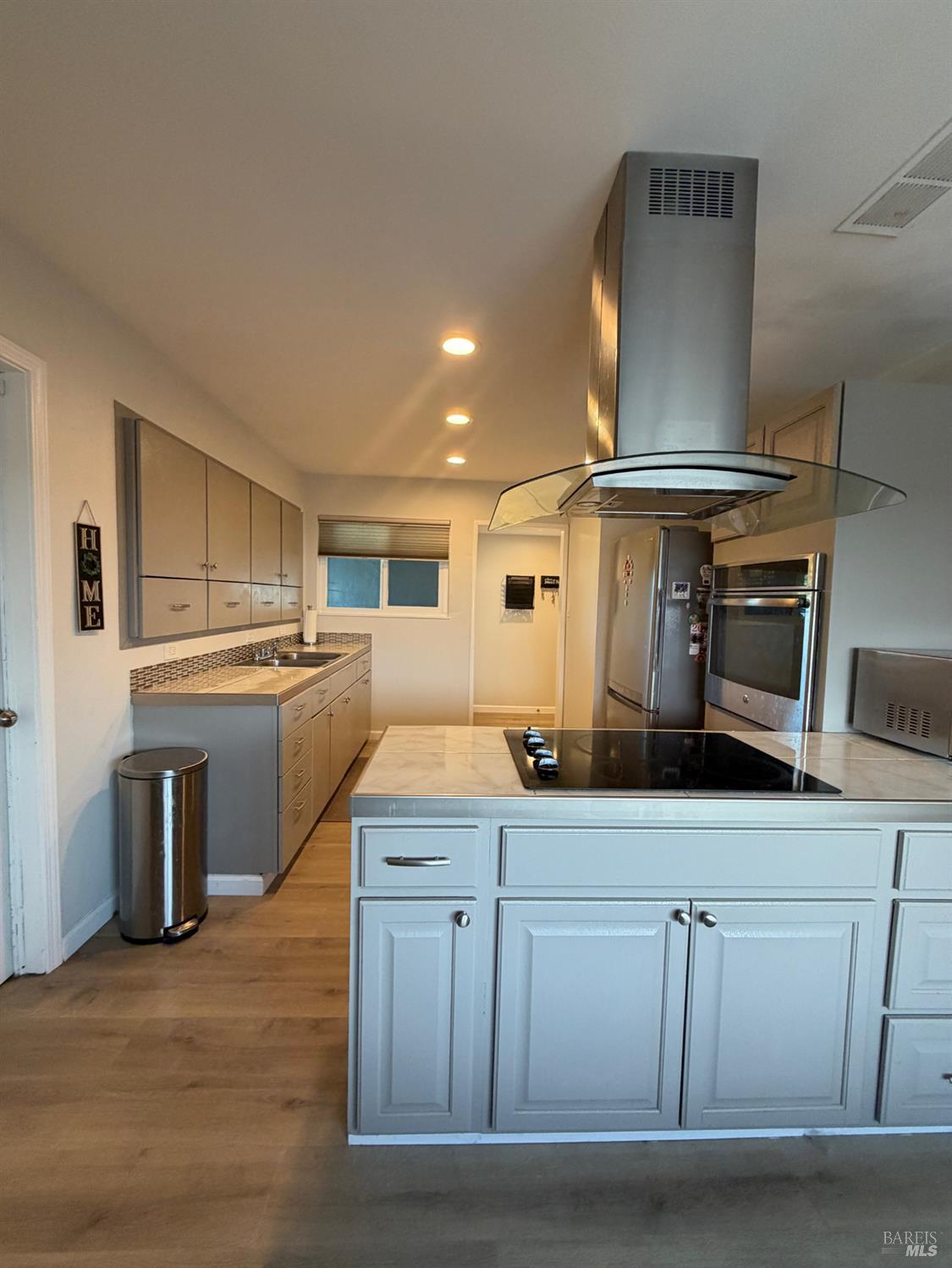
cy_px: 634
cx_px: 476
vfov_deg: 102.0
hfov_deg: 85.7
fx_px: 513
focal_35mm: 14
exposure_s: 1/60
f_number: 2.2
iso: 200
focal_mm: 2.22
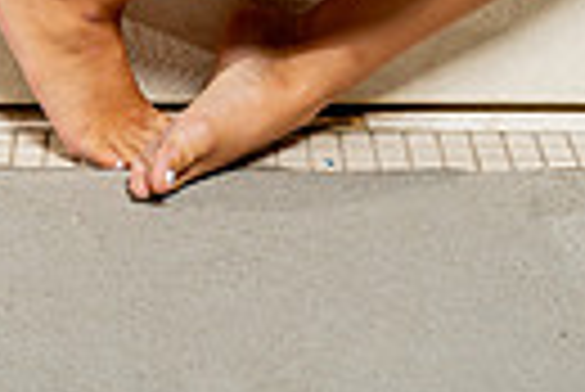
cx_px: 144
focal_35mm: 145
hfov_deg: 14.1
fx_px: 2359
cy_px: -527
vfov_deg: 8.7
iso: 100
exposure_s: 1/250
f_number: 4.5
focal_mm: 42
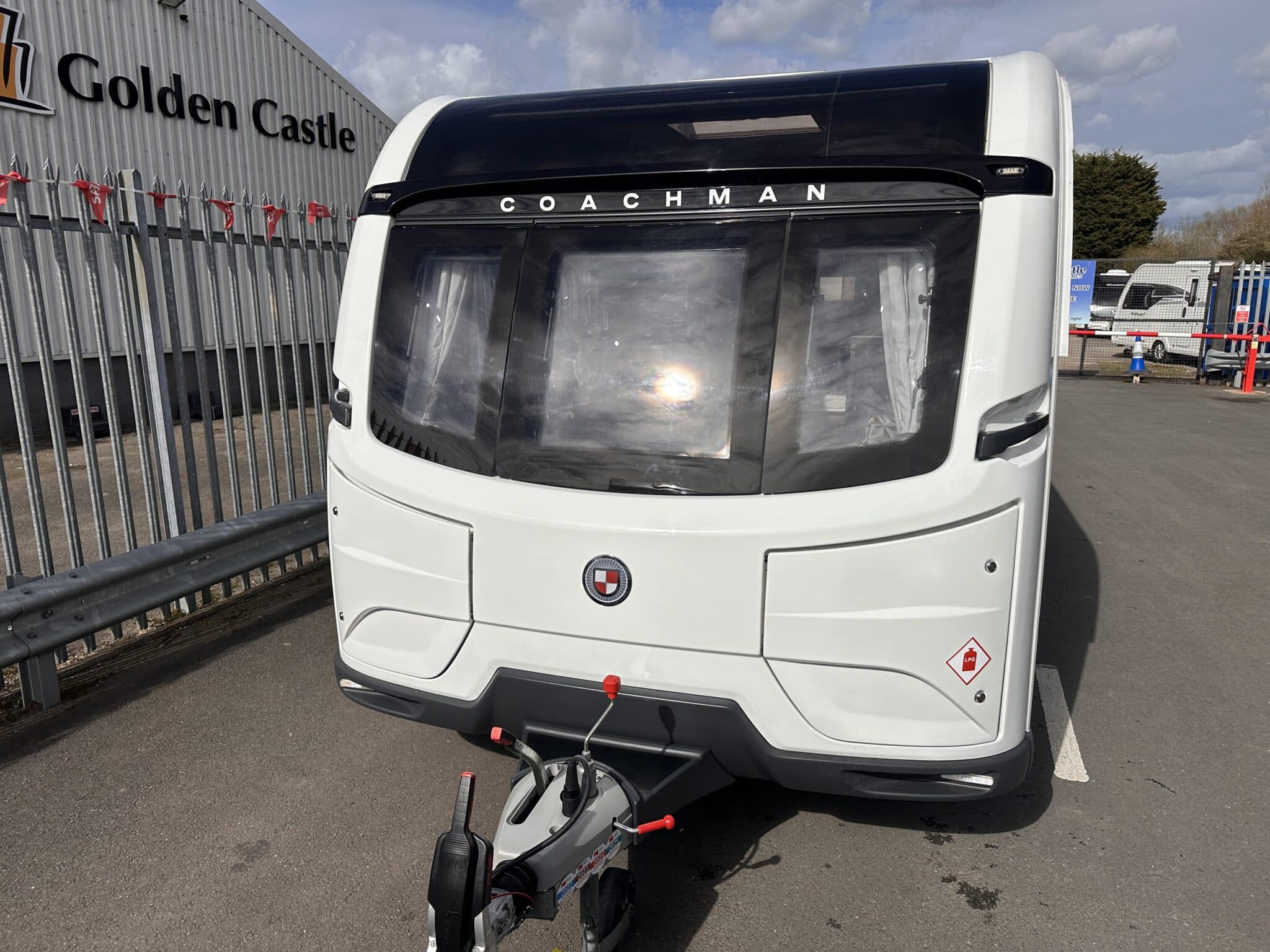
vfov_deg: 56.8
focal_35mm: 24
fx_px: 881
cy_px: 476
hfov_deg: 71.6
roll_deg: +0.4
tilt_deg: -11.1
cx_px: 635
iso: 80
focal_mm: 6.86
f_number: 1.78
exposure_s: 1/15625
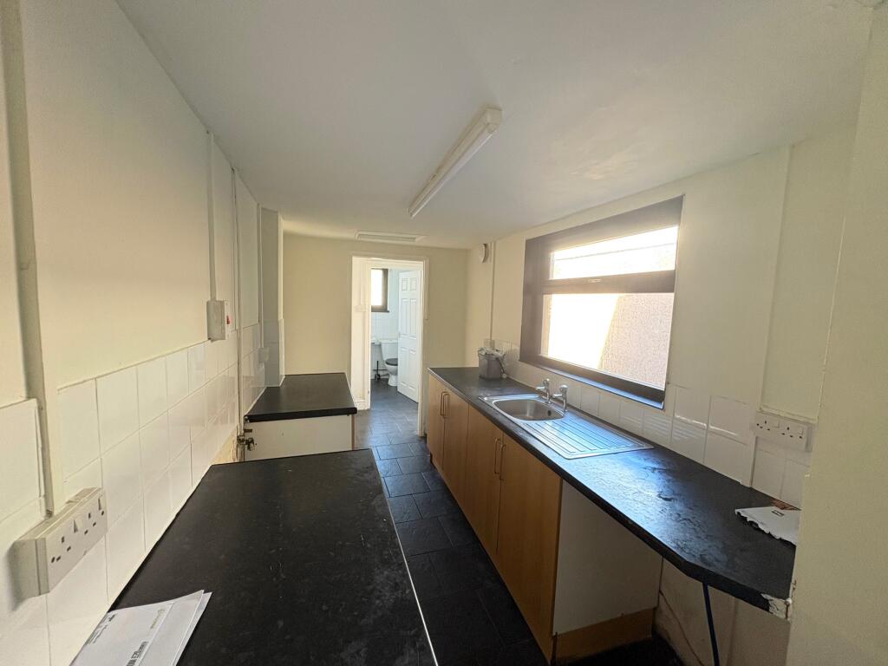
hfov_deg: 102.1
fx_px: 359
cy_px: 333
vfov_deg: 85.7
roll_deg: -1.2
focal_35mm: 14
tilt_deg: -5.7
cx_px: 444
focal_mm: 2.22
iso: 160
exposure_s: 1/99
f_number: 2.2
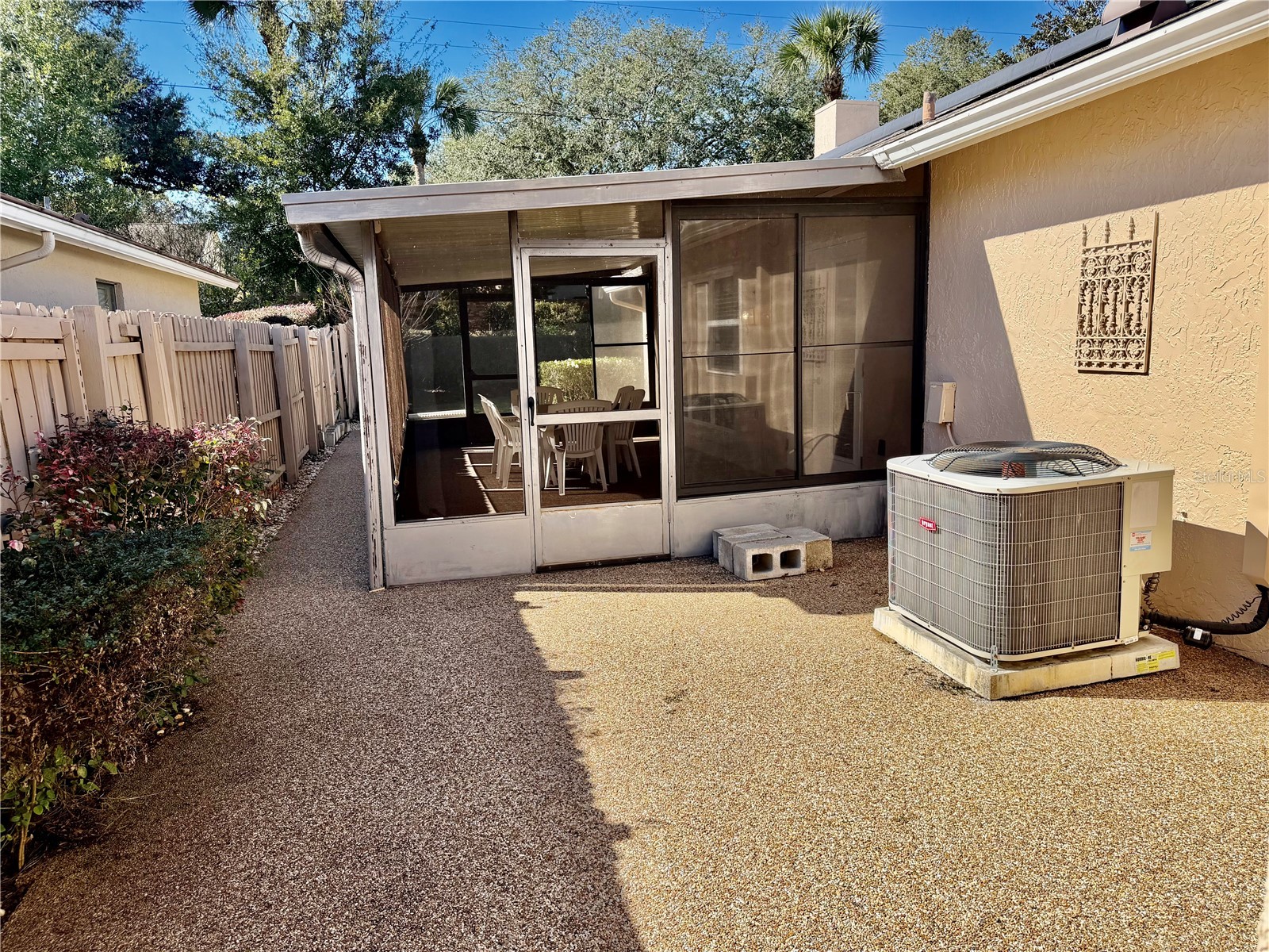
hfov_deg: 71.6
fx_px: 880
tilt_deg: -9.3
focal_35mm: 24
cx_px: 634
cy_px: 476
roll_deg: +0.8
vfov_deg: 56.8
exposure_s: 1/2525
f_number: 1.78
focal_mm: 6.76
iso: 80
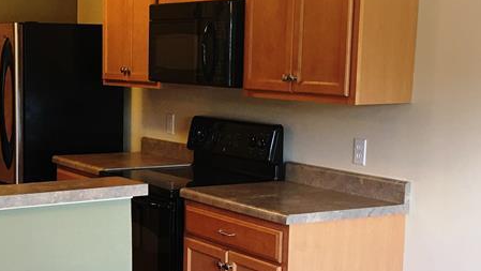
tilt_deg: -8.3
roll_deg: +1.2
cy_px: 193
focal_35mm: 72
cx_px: 109
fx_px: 919
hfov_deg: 28.8
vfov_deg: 16.7
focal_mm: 4.15
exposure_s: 1/15
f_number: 2.2
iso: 32
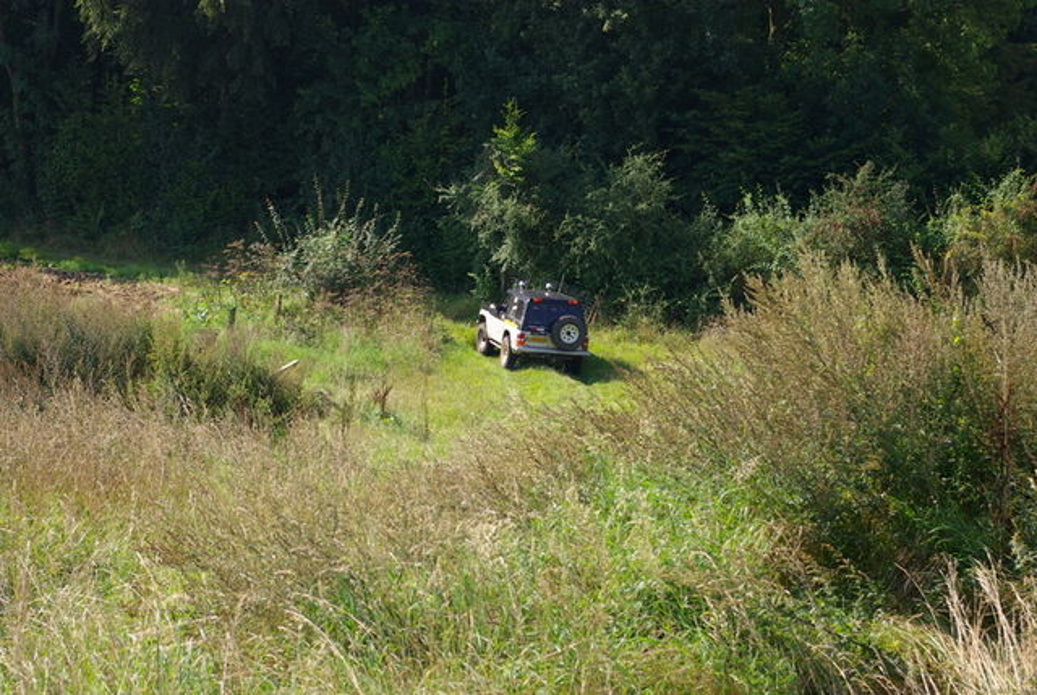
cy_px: 348
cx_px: 518
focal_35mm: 82
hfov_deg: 24.6
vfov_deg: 16.6
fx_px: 2380
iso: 100
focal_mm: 55
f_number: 7.1
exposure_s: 1/125
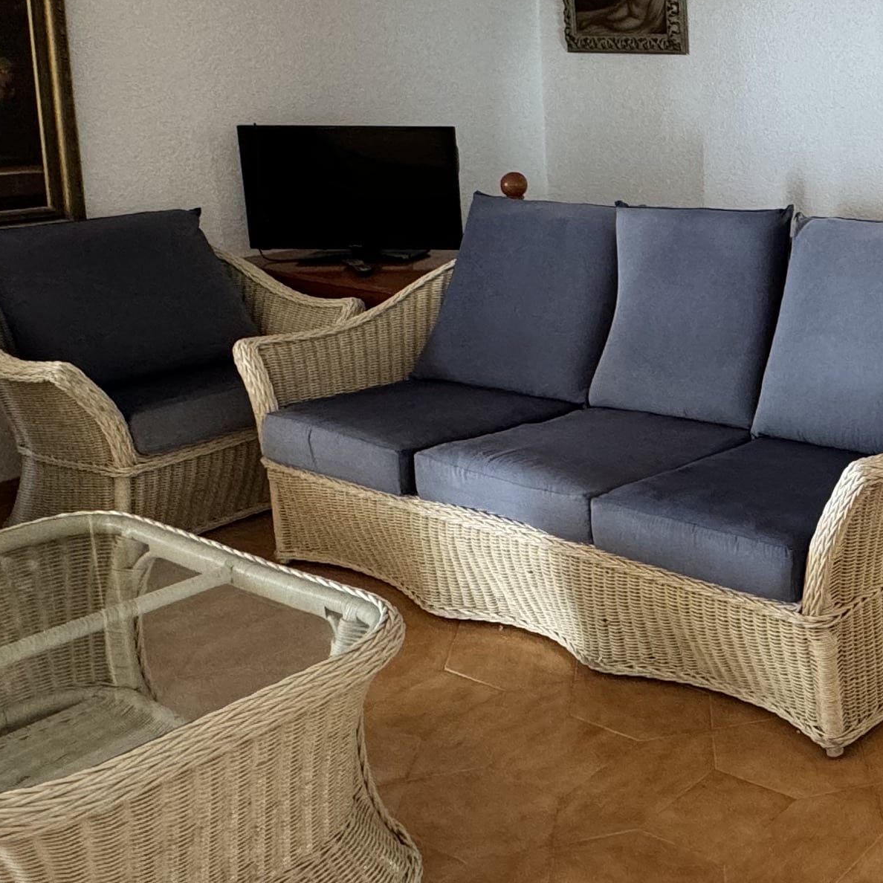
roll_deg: -0.1
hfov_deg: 33.7
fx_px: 1212
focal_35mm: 42
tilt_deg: -7.5
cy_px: 211
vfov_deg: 38.9
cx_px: 1018
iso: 250
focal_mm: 2.22
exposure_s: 1/99
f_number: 2.2
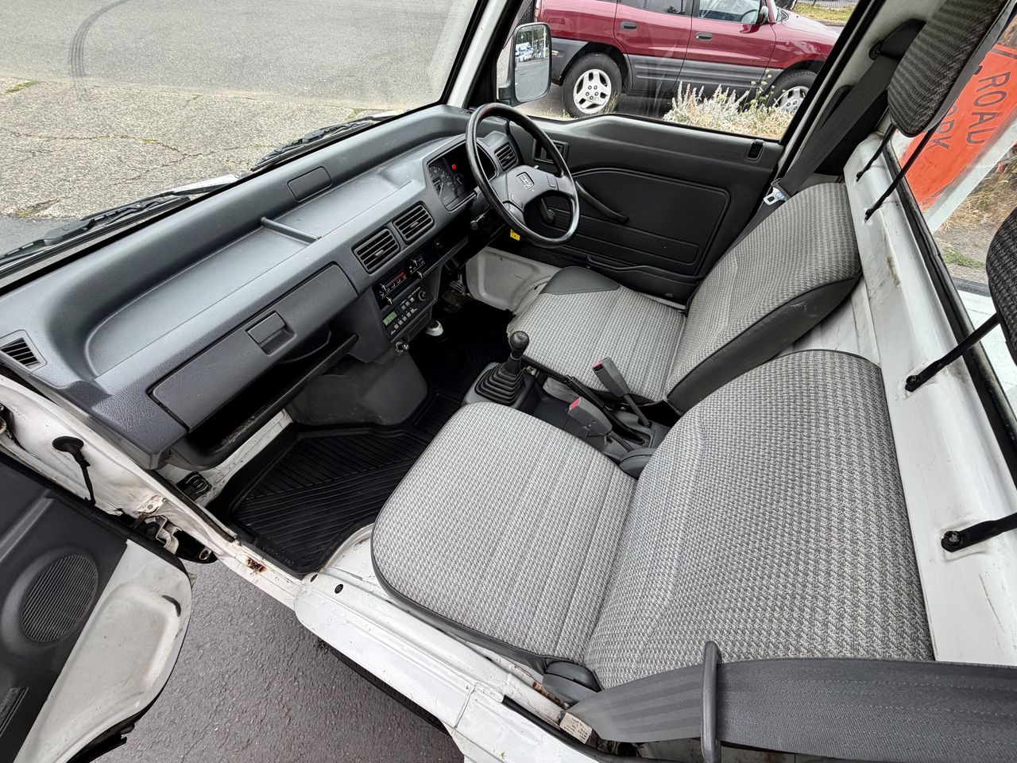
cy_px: 382
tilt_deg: -49.6
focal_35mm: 14
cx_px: 508
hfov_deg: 102.1
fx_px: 411
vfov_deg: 85.7
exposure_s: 1/121
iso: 80
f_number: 2.2
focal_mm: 2.22
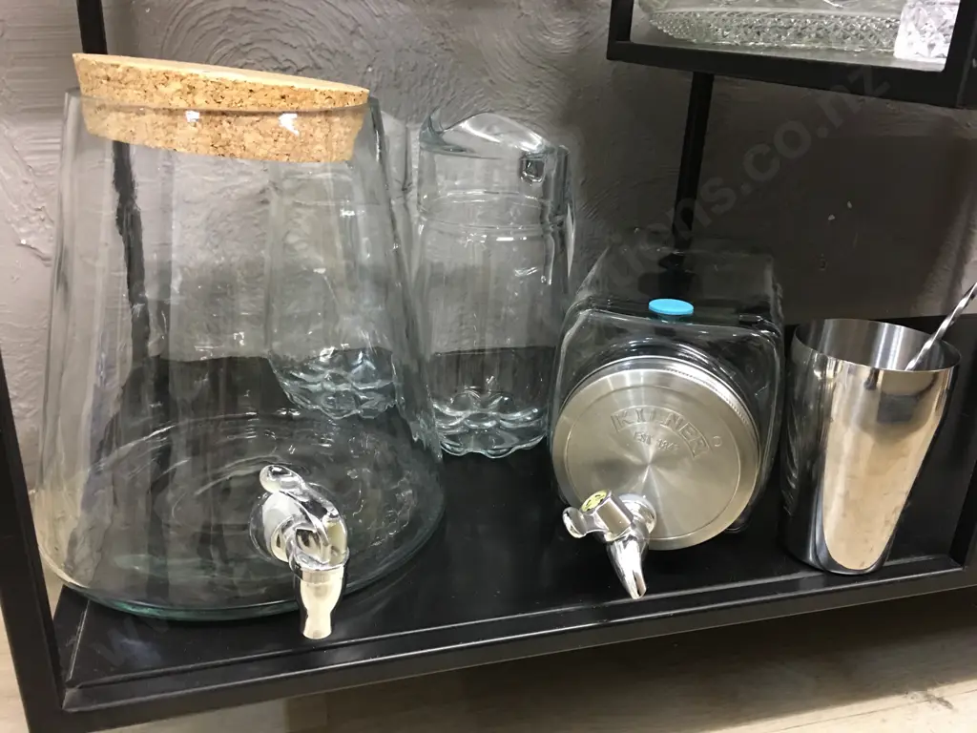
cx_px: 488
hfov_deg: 61.7
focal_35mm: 29
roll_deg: -2.7
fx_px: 818
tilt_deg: -20.6
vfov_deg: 48.2
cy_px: 366
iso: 100
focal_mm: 4.15
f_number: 2.2
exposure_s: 1/8
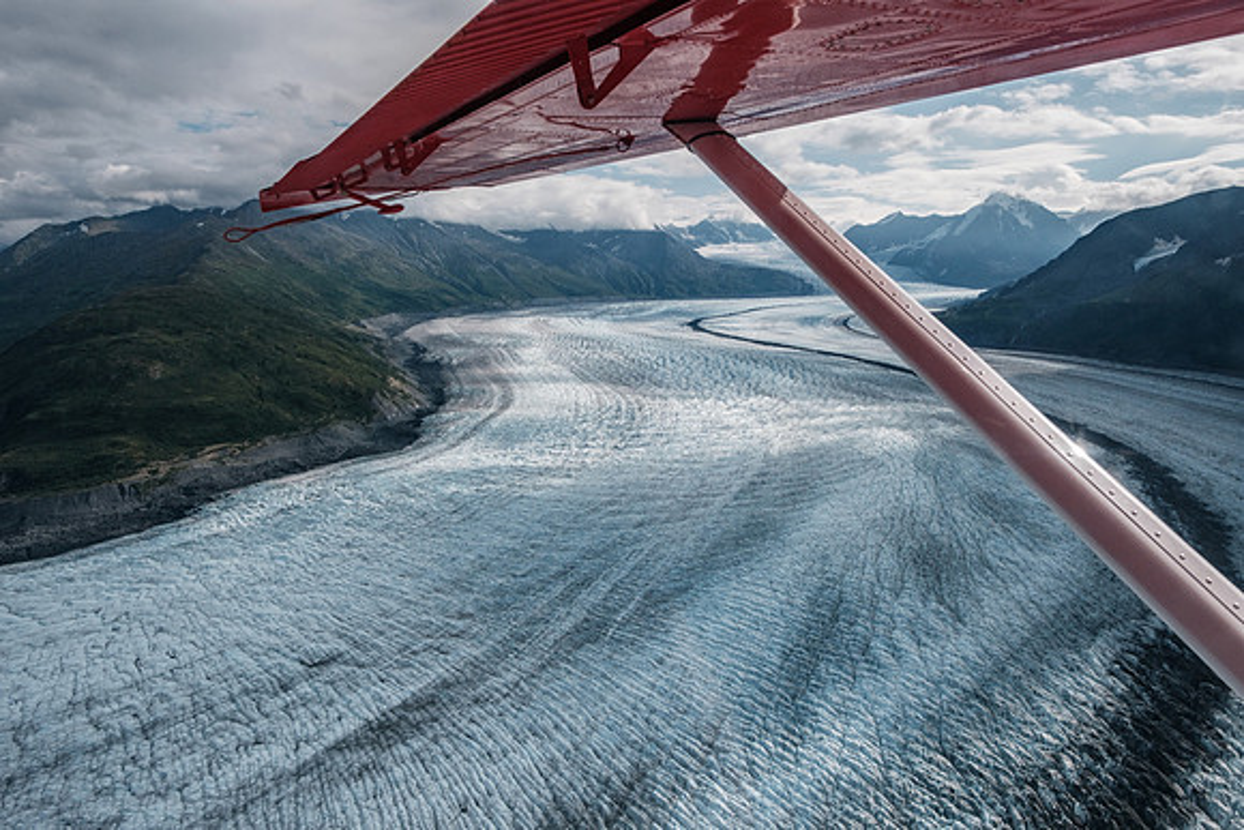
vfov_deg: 53.2
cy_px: 415
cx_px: 622
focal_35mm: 24
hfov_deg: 73.7
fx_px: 829
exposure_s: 1/4000
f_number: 8
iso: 320
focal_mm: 16
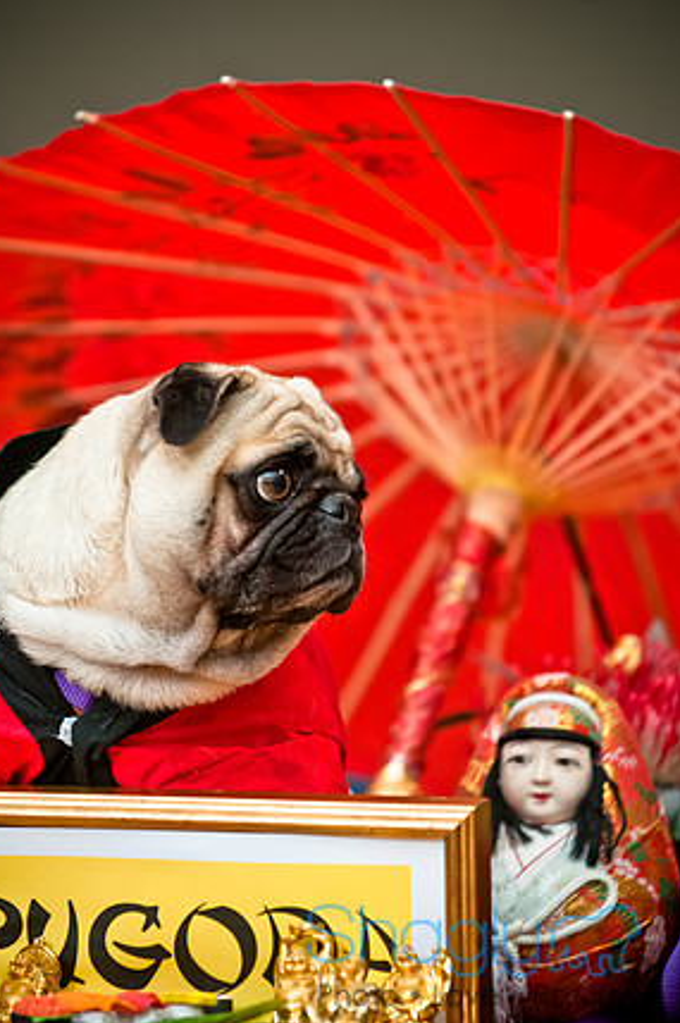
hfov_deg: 5.3
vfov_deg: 7.9
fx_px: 7370
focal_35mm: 260
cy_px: 517
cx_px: 326
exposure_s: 1/200
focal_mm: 165
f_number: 2.8
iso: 200
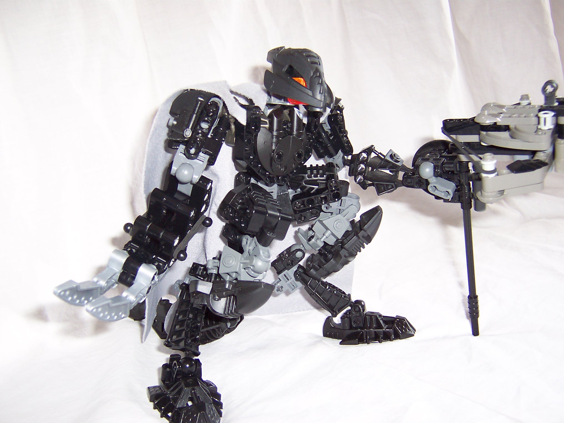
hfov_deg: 51.4
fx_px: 587
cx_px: 282
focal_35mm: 36
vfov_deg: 39.7
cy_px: 212
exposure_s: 1/60
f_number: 2.8
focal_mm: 5.6
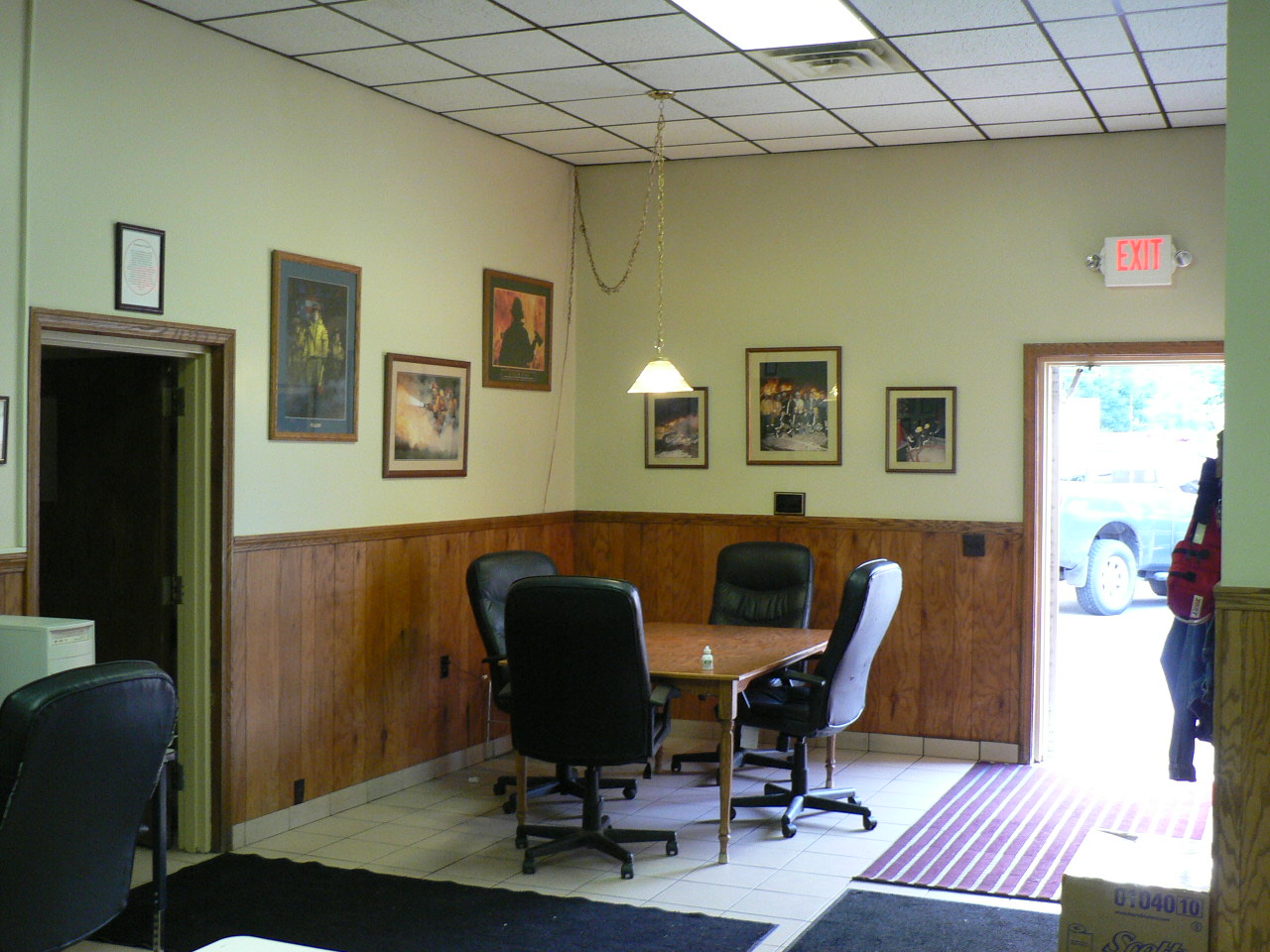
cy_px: 476
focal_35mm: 42
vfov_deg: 34.3
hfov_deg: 44.8
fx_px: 1541
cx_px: 635
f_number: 2.8
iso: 200
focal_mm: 6.9
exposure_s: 1/15
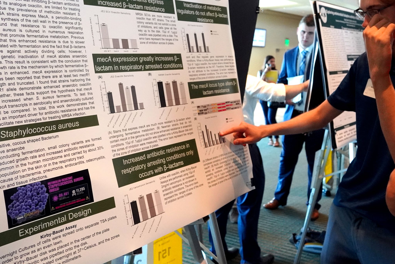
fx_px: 439
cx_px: 223
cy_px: 109
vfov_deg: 33.3
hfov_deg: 48.3
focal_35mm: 40
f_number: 4
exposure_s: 1/160
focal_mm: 18
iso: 4000
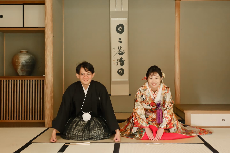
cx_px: 115
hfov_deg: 44.5
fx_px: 281
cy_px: 76
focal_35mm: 44
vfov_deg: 30.5
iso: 3200
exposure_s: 1/30
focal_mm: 29.2
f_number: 5.6
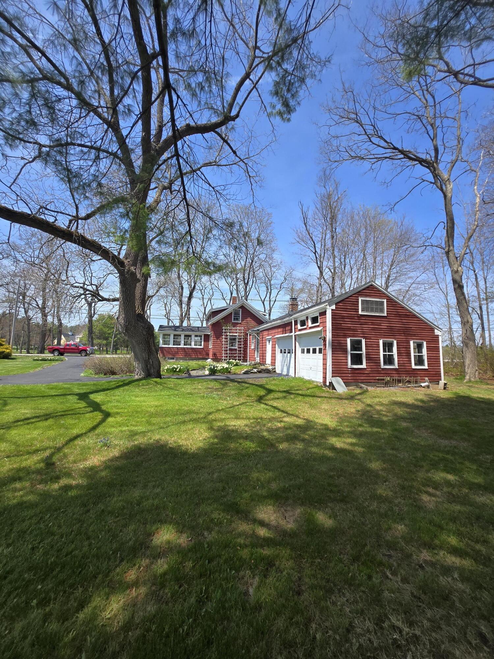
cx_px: 247
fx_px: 247
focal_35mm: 13
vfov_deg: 106.2
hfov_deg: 89.9
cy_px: 330
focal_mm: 1.7
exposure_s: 1/692
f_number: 2.2
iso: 25
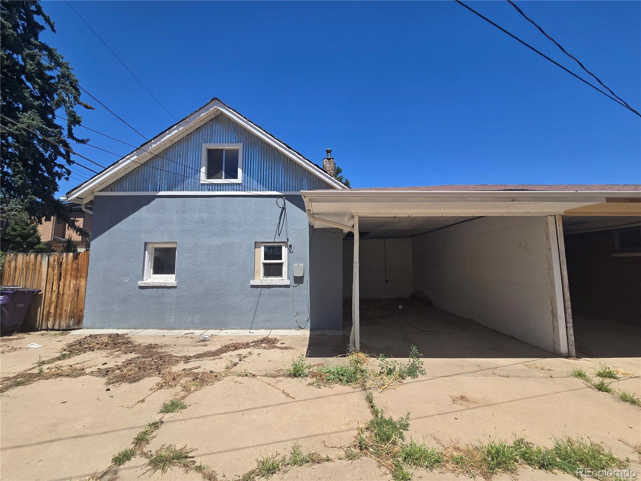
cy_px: 240
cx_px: 320
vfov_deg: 89.9
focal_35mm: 13
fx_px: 241
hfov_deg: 106.2
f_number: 2.2
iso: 50
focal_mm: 2.2
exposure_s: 1/2204
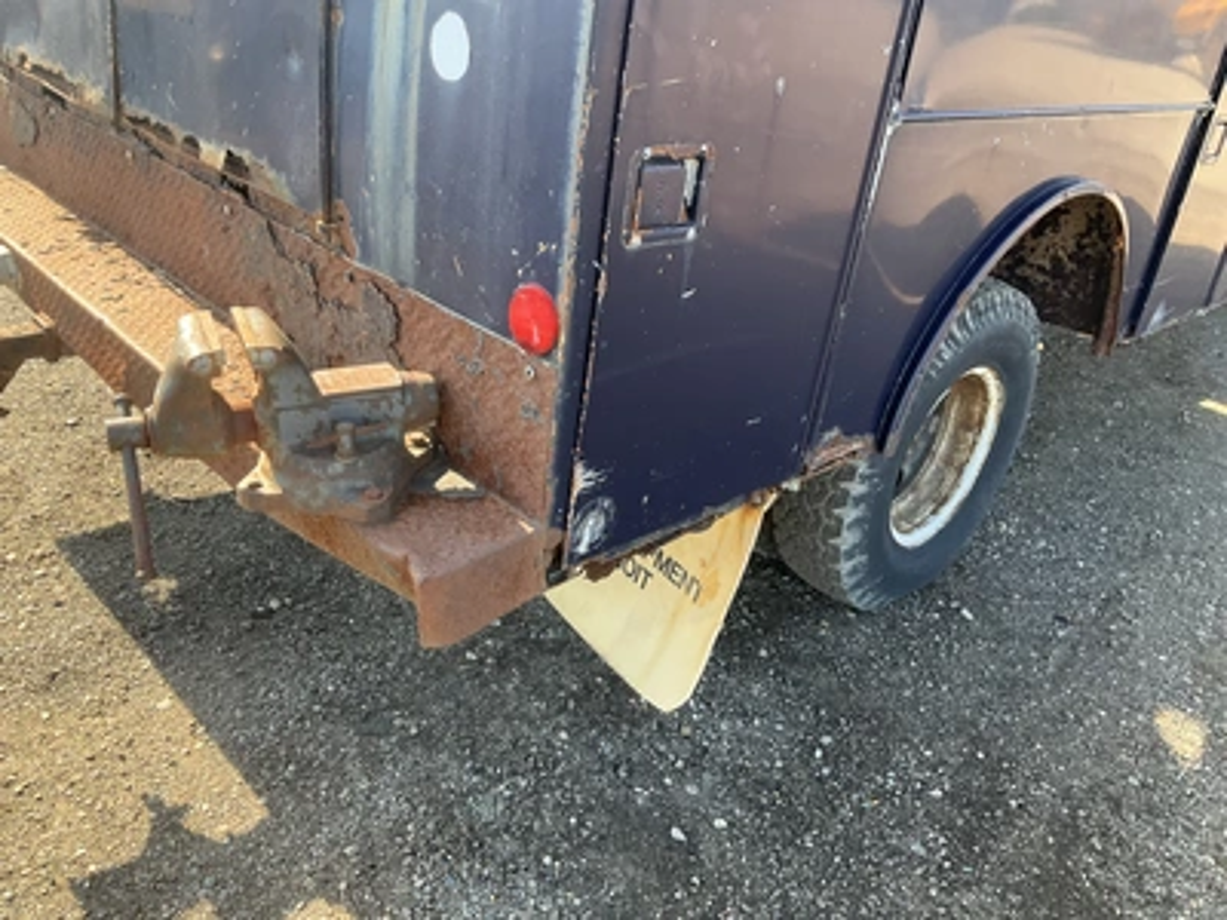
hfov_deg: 61.7
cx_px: 614
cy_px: 460
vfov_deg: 48.2
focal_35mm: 29
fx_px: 1028
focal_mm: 3
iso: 25
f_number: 1.8
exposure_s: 1/172
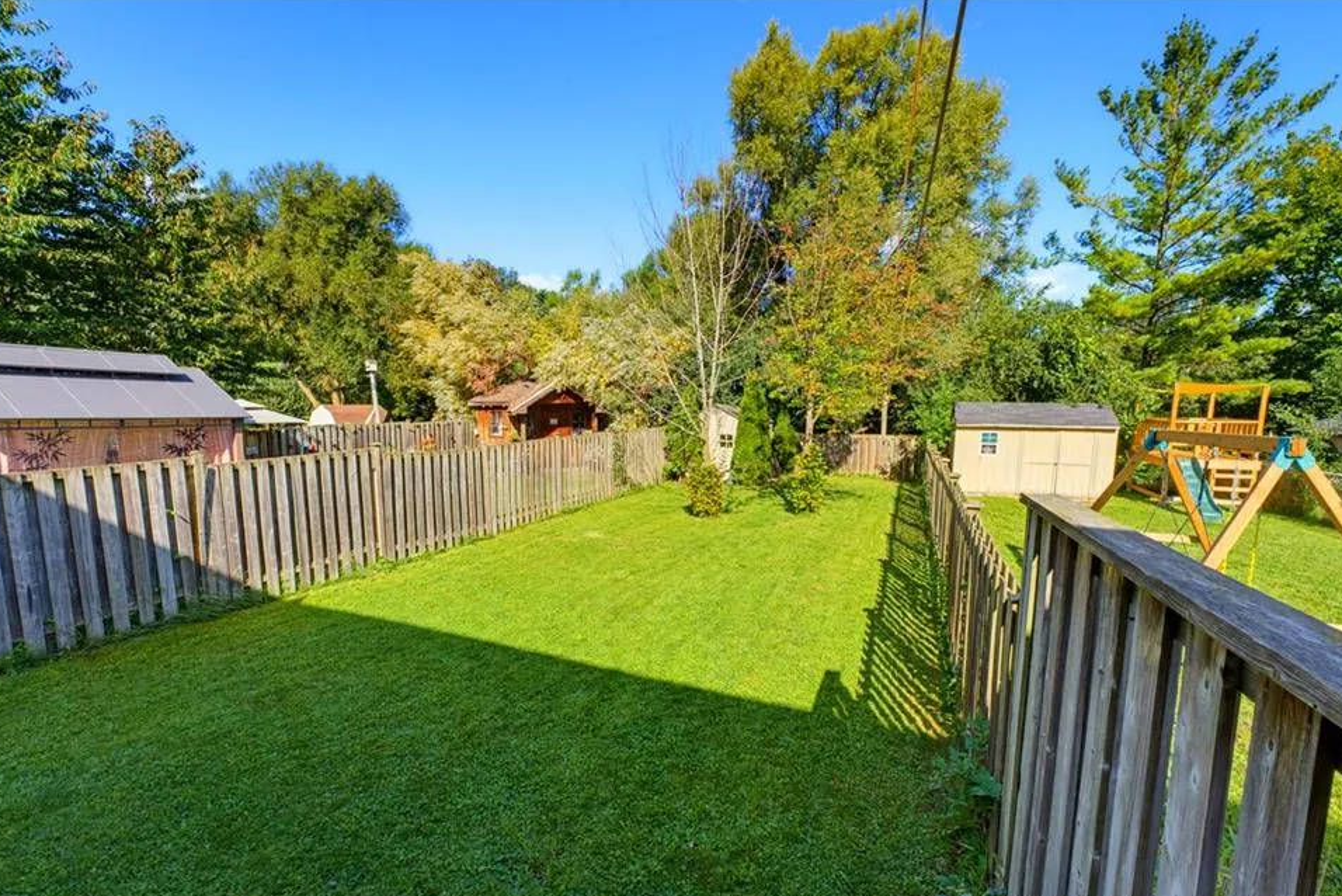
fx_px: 559
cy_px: 476
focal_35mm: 15
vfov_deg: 77.3
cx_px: 653
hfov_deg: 100.4
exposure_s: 1/80
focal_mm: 14
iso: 500
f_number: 11
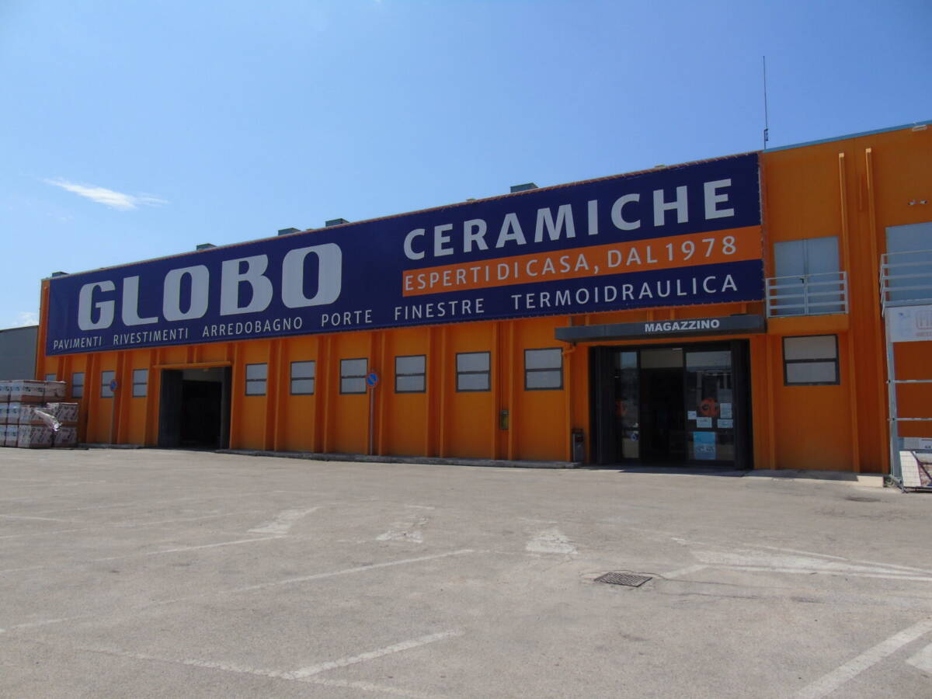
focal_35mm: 25
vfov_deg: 54.9
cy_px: 350
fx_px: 673
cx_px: 466
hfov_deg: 69.4
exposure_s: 1/1000
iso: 80
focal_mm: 4.4
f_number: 3.8
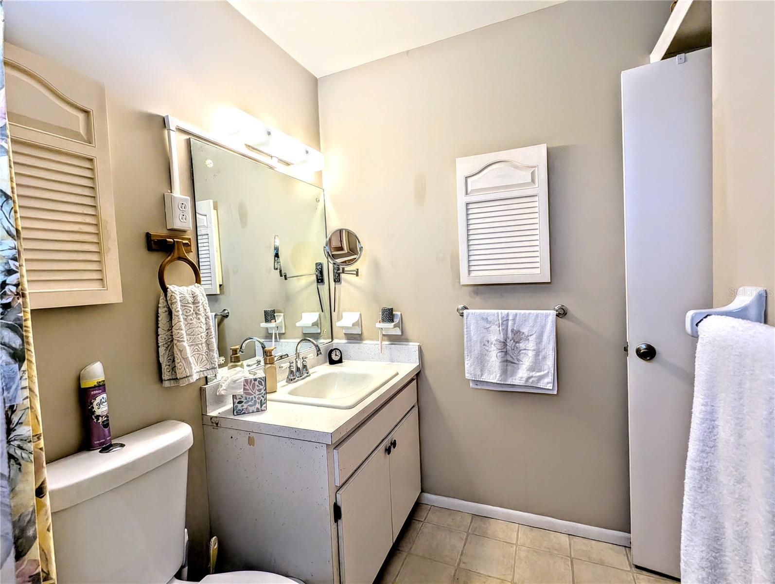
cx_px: 388
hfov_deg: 94.4
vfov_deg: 78.2
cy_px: 292
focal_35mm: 16
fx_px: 359
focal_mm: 2.35
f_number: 2.2
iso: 85
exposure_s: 1/93.5
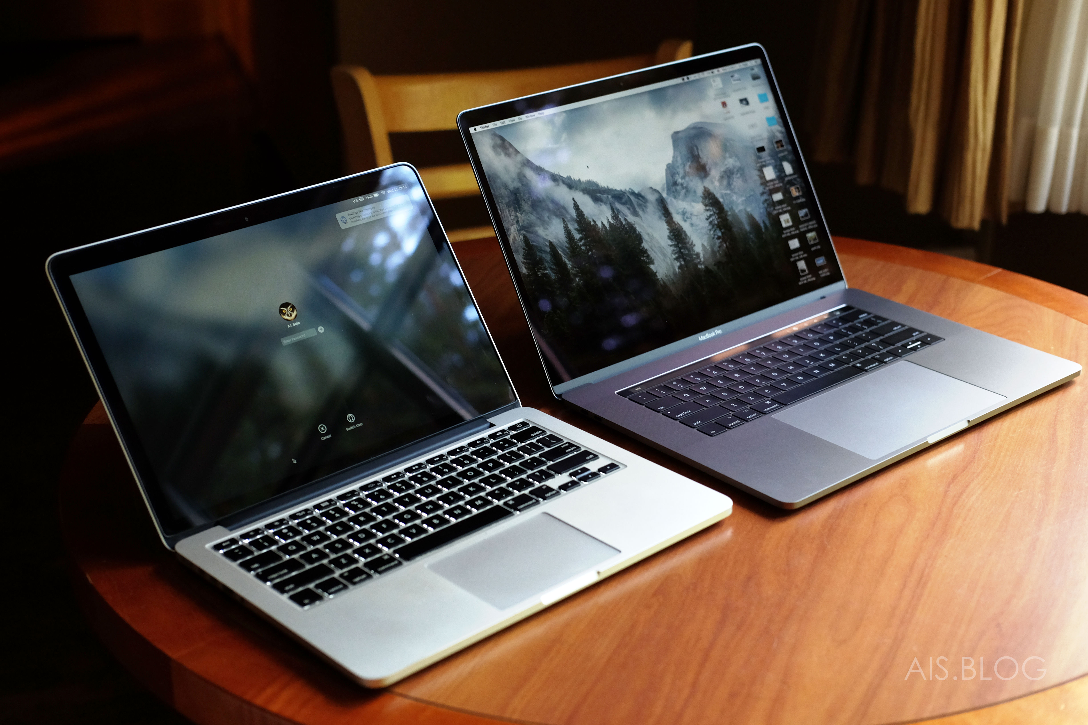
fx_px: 1602
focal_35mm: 53
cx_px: 544
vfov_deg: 25.5
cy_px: 362
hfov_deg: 37.5
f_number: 2.8
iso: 800
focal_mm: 35
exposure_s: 1/80
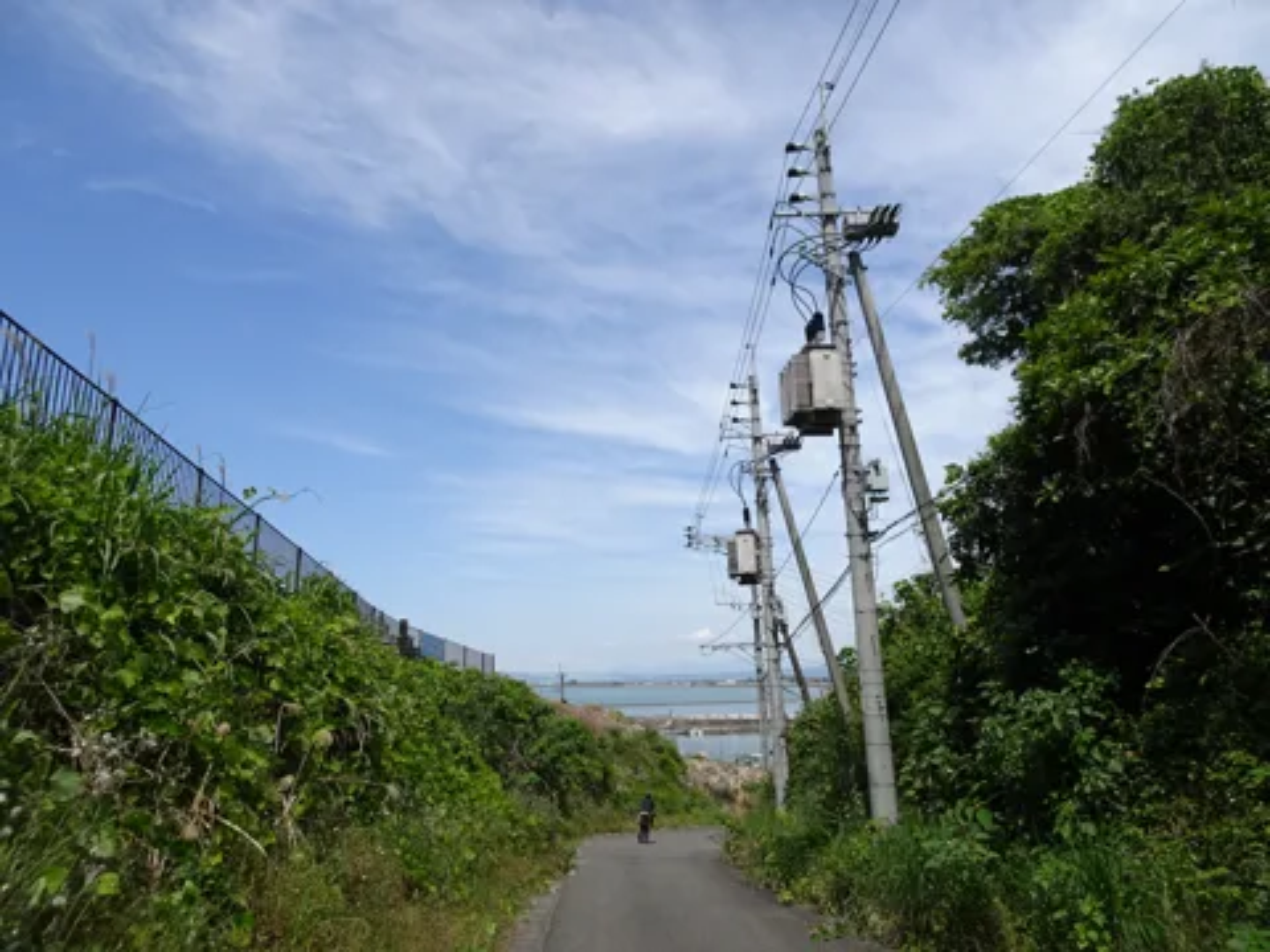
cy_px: 476
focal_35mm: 24
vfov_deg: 56.8
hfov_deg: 71.6
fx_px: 881
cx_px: 635
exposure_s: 1/1000
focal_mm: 4.1
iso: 80
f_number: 3.5
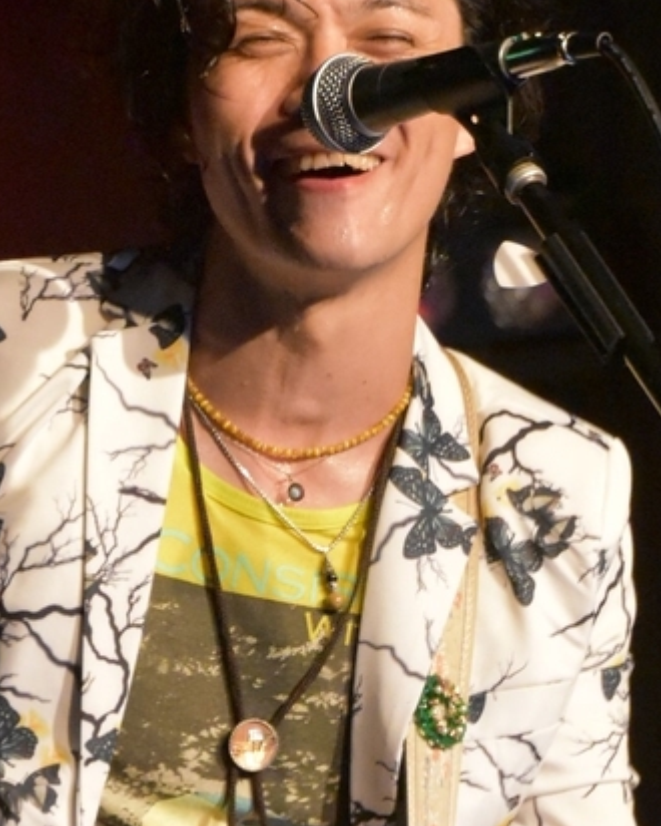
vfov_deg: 6.0
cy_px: 788
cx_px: 182
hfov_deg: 4.8
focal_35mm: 320
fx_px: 7819
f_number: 5.3
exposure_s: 1/60
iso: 6400
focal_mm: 78
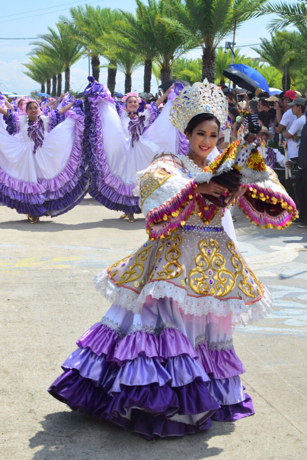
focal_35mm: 52
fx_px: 671
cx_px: 154
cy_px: 230
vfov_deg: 37.8
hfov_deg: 25.8
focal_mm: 35
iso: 160
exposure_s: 1/180
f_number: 9.5
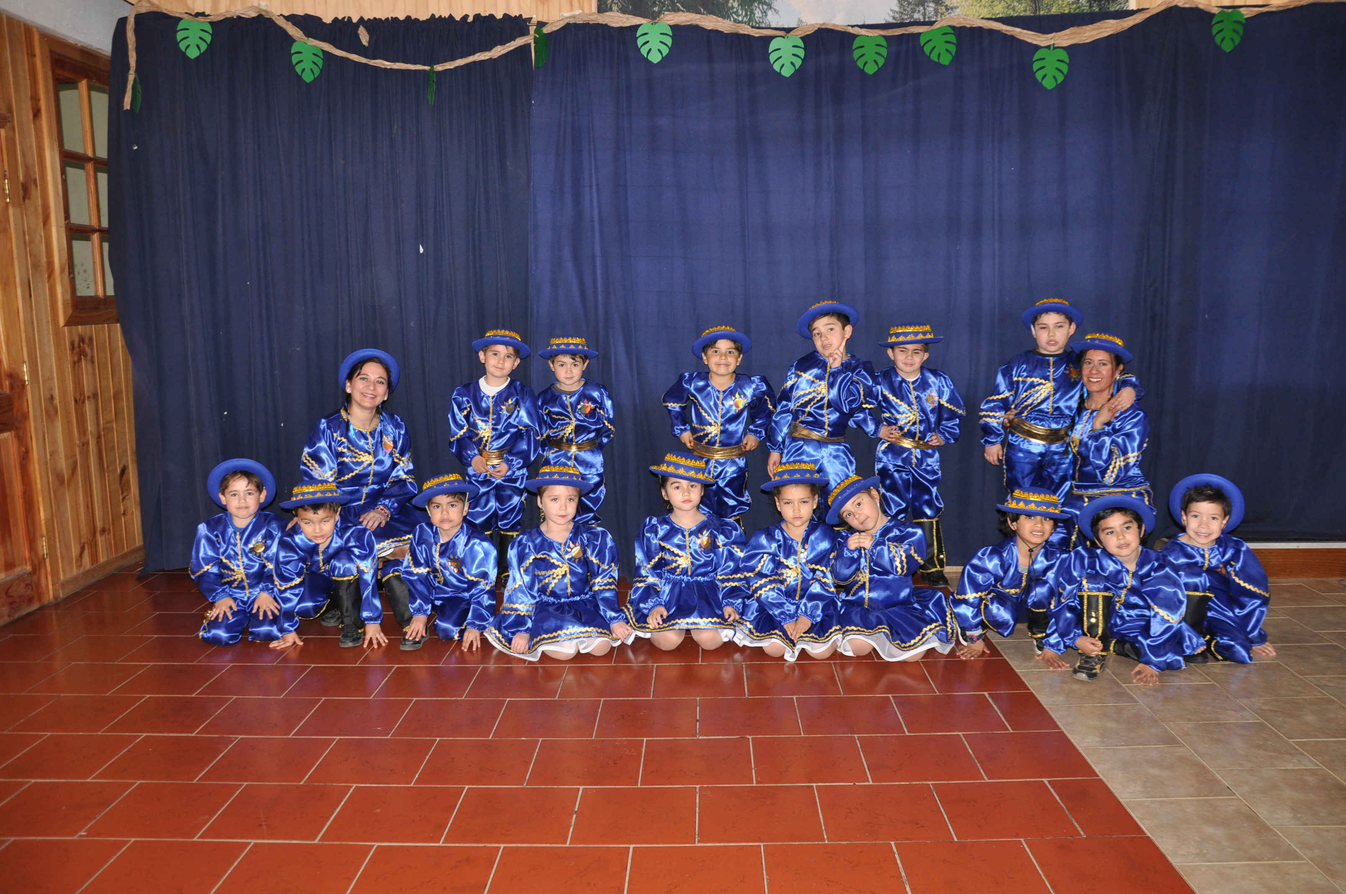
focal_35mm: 27
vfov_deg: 47.8
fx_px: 1008
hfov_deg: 67.4
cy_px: 447
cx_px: 673
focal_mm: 18
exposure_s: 1/125
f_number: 3.5
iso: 400
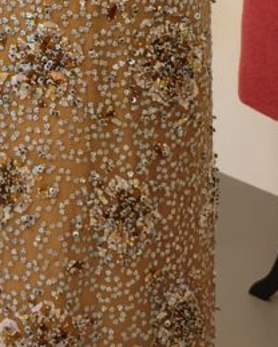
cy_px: 25
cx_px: 71
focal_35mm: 100
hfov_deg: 15.3
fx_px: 1028
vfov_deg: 18.8
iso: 250
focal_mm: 4.3
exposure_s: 1/50
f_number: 1.5
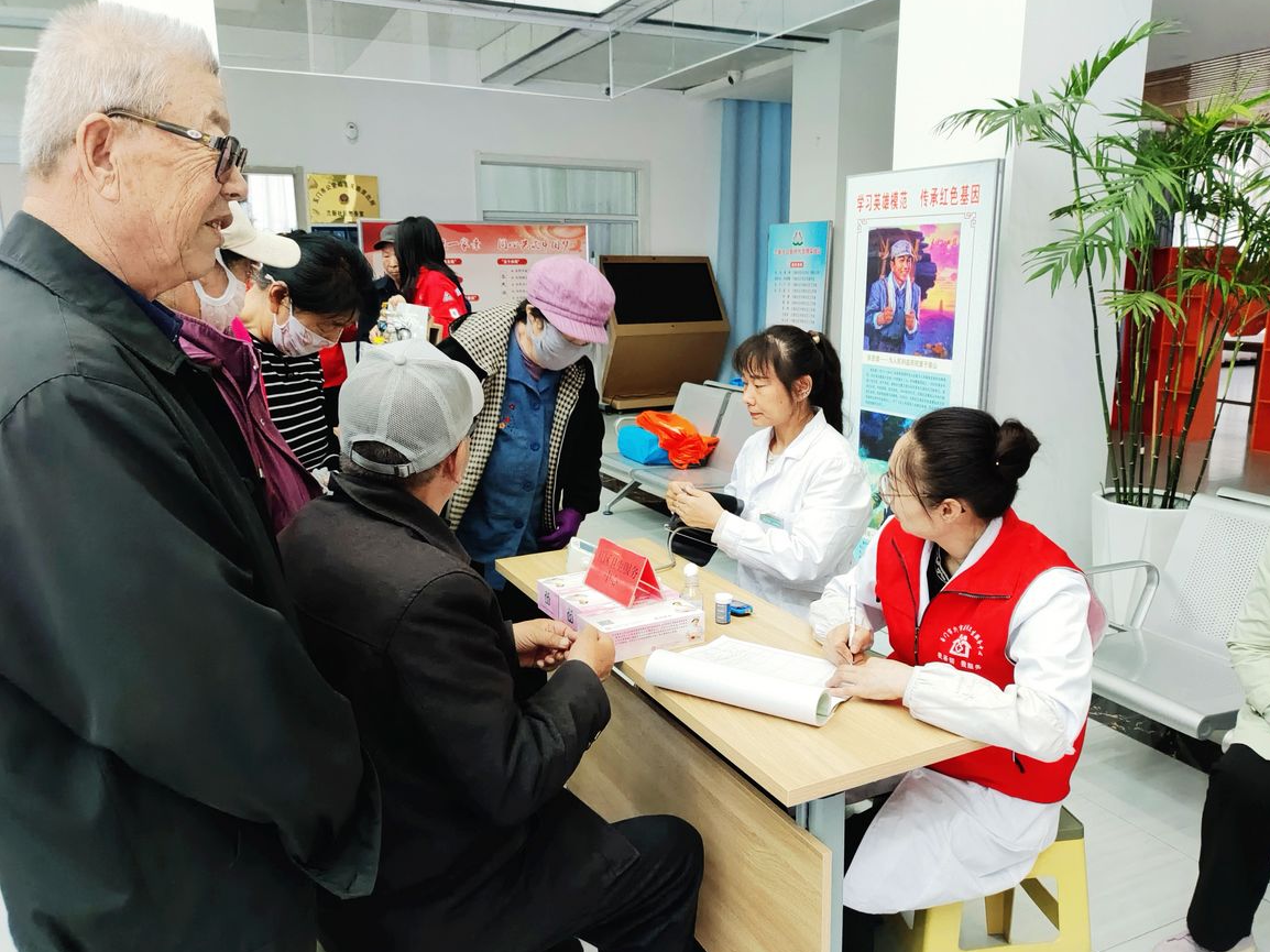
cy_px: 485
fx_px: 954
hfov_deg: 67.3
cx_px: 659
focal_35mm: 26
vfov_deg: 53.0
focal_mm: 4.69
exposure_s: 1/50
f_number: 1.7
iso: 640
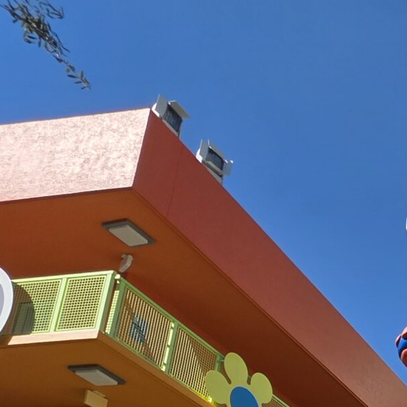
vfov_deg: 25.8
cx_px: 692
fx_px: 652
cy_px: 610
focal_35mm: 49
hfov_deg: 23.1
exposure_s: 1/2088
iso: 40
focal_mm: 2.2
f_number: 1.9
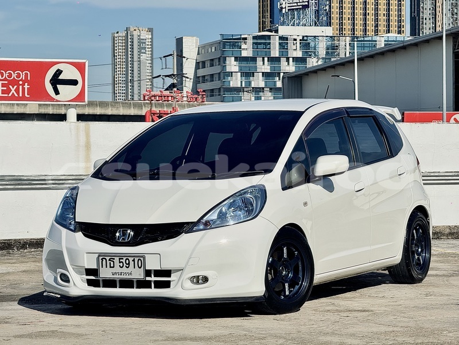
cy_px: 172
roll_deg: +0.1
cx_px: 230
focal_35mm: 120
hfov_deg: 16.4
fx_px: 1591
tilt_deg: +0.2
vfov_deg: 12.3
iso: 50
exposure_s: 1/2146
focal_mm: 15.66
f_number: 2.8
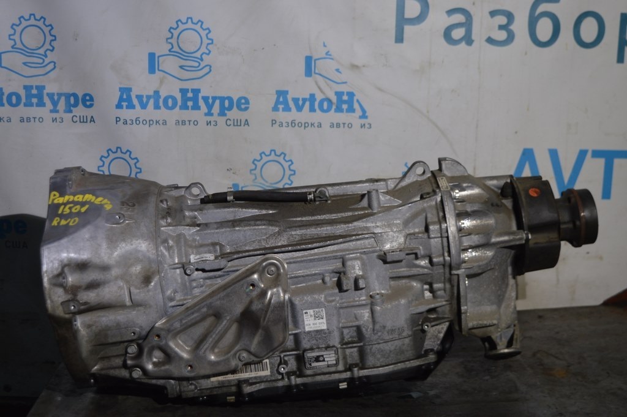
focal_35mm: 51
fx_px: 888
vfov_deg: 26.4
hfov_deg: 38.9
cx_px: 314
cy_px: 208
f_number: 4.5
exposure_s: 1/30
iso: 400
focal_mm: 34
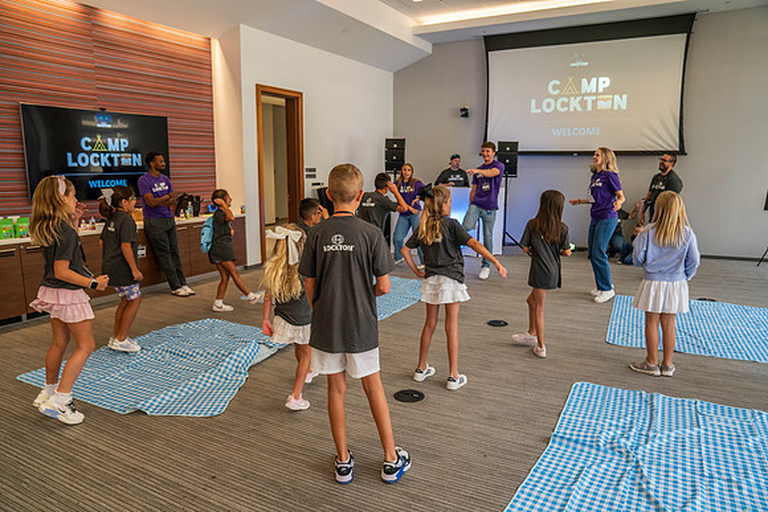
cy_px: 256
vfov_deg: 53.2
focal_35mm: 24
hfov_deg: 73.7
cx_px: 384
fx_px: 512
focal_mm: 24
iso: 2000
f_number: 4
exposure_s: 1/160
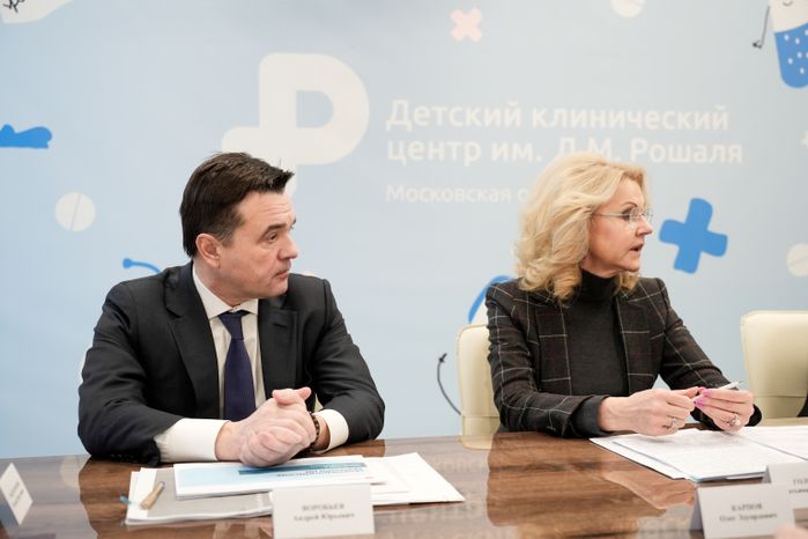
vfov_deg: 29.9
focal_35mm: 45
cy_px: 270
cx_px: 404
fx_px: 1010
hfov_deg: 43.6
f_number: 3.5
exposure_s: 1/320
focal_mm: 45
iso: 2000
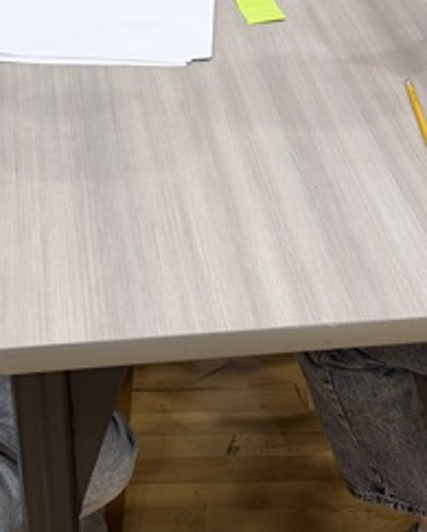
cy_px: 225
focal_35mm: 77
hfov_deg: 19.9
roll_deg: +1.0
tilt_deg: -31.7
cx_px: 221
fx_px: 1214
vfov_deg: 24.7
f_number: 1.78
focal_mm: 6.76
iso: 200
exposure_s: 1/120
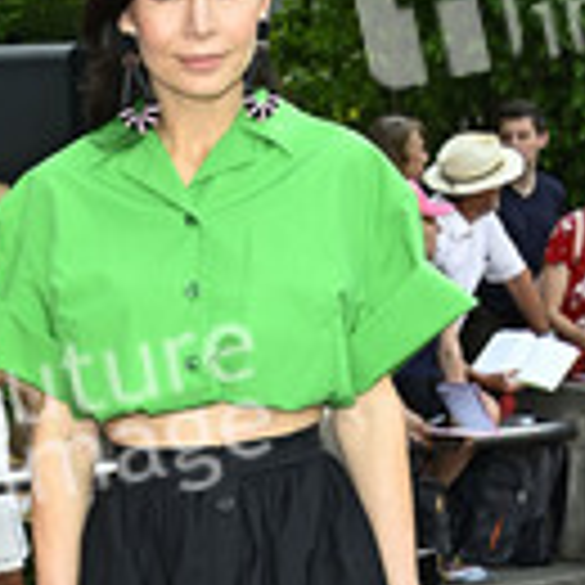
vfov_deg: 17.0
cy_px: 657
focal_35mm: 99
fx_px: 1893
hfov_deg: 17.5
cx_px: 171
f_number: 5.6
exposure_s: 1/250
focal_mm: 38
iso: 640
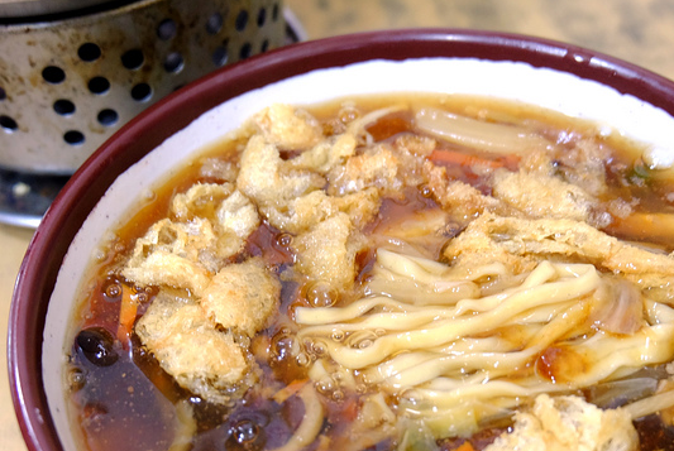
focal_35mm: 45
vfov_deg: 29.5
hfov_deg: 43.5
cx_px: 344
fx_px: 844
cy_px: 333
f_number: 3.8
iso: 800
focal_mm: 20.1
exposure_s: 1/12
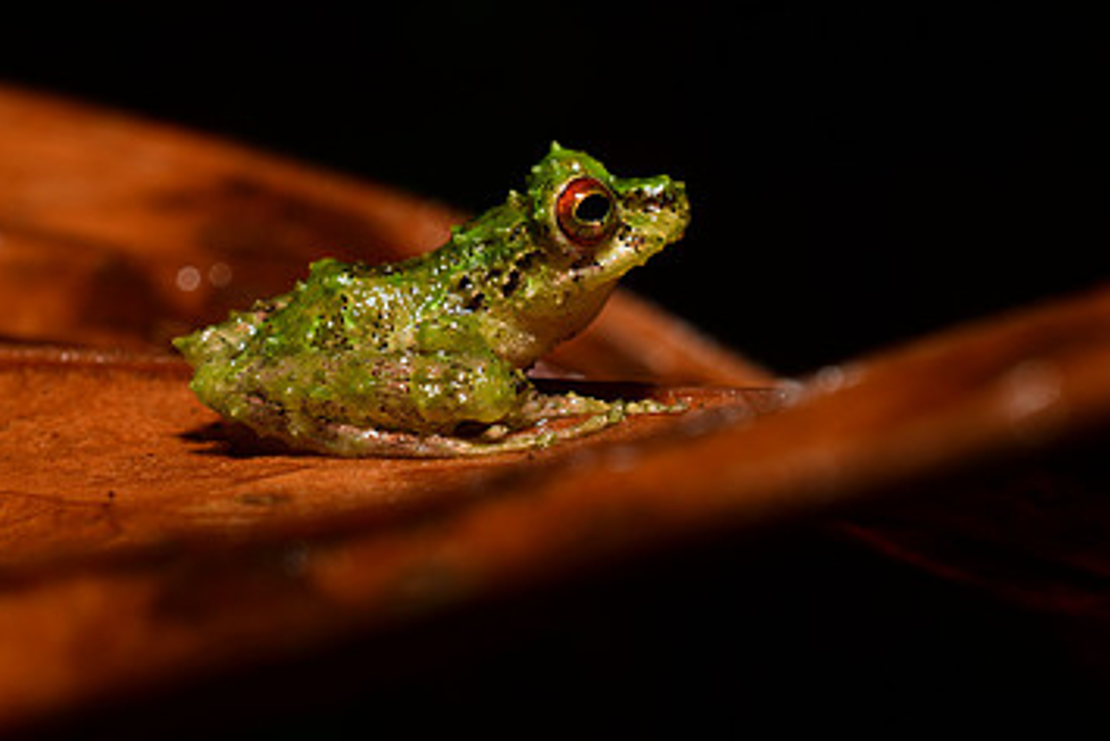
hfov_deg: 20.8
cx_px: 466
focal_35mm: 98
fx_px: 3023
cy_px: 220
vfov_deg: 13.9
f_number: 16
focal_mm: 40
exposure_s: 1/250
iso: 100
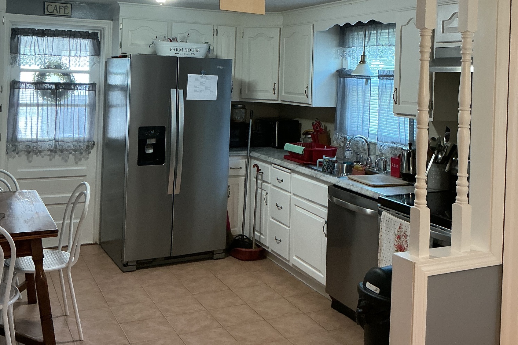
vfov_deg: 32.0
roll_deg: -1.9
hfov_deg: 47.4
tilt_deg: -1.4
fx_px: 590
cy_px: 83
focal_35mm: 41
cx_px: 263
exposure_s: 1/60
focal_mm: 3
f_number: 1.8
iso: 160
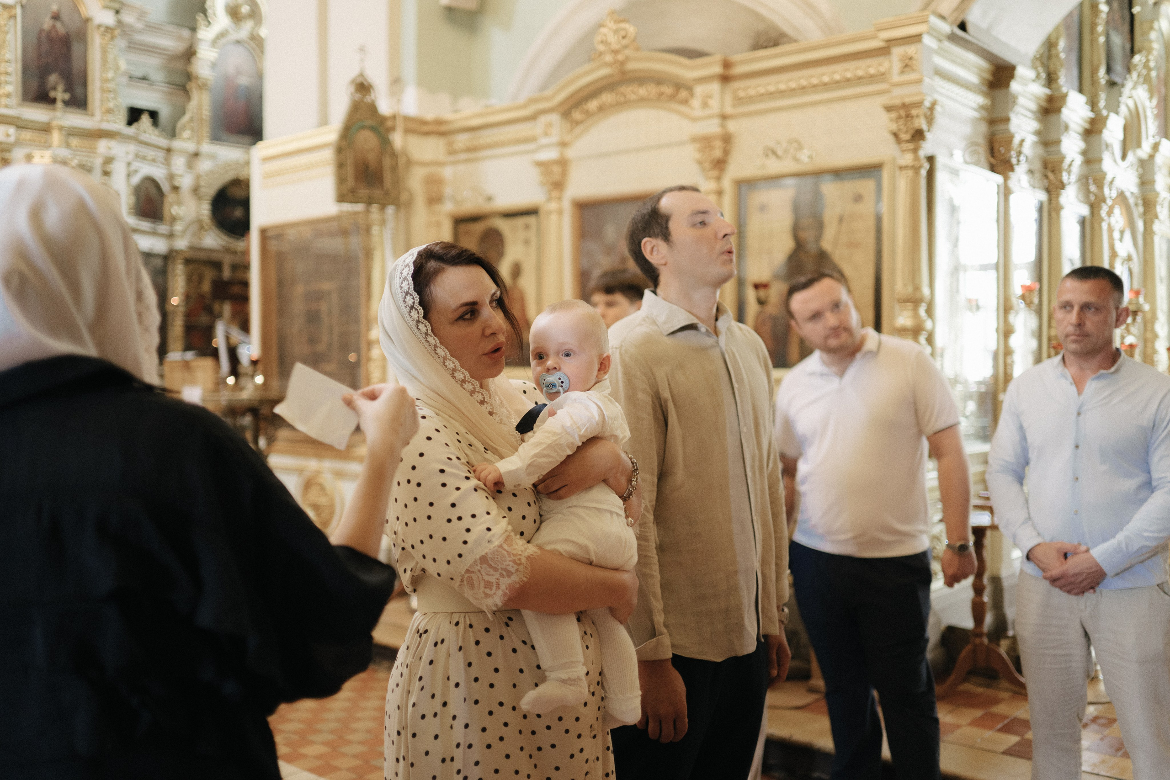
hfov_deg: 54.4
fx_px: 1137
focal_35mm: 35
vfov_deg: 37.9
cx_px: 585
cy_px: 390
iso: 1250
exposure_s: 1/200
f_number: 1.4
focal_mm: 35
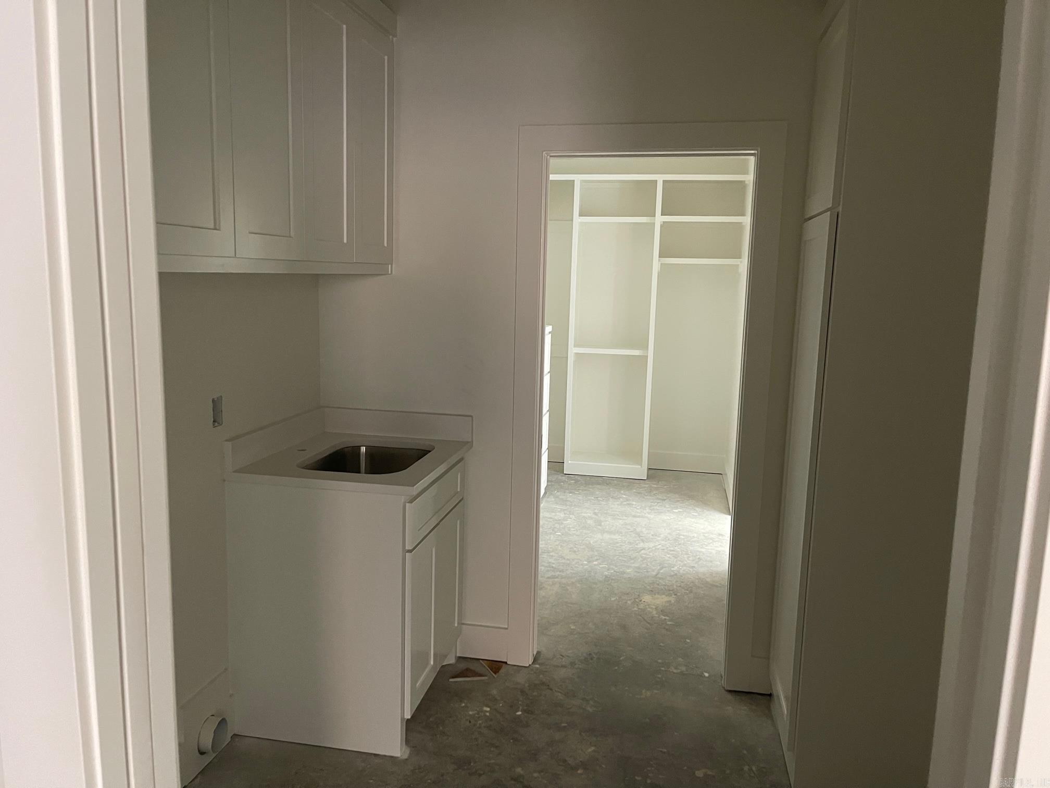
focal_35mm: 26
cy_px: 394
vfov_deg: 53.1
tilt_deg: -9.5
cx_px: 525
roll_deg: -1.5
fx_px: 789
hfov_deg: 67.3
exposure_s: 1/40
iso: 500
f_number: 1.6
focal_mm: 5.1
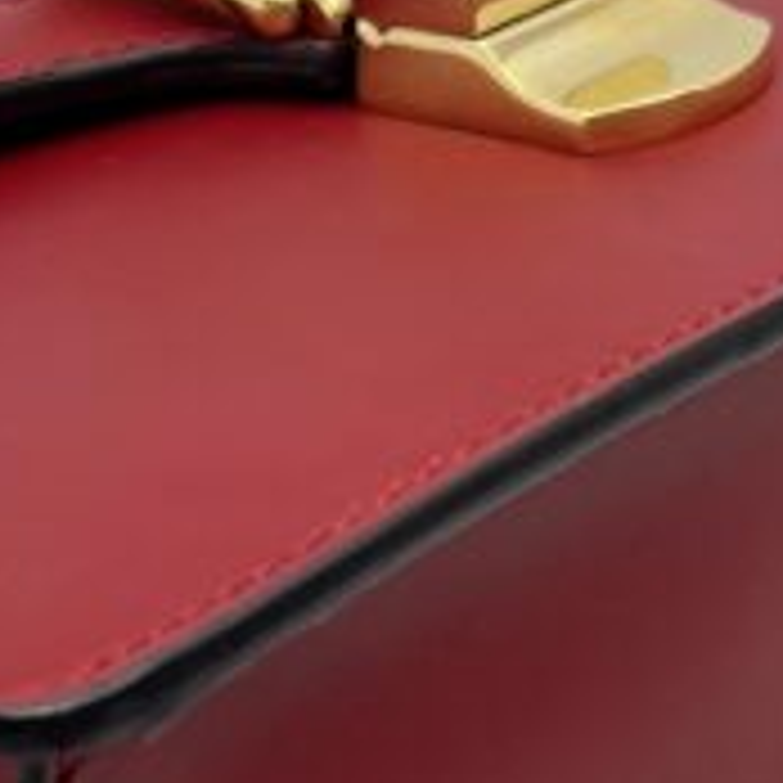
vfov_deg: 12.9
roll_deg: -6.4
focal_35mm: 135
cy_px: 666
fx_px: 3455
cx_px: 18
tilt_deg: -39.9
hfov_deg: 12.8
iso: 40
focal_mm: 5.7
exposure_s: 1/154
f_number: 1.5
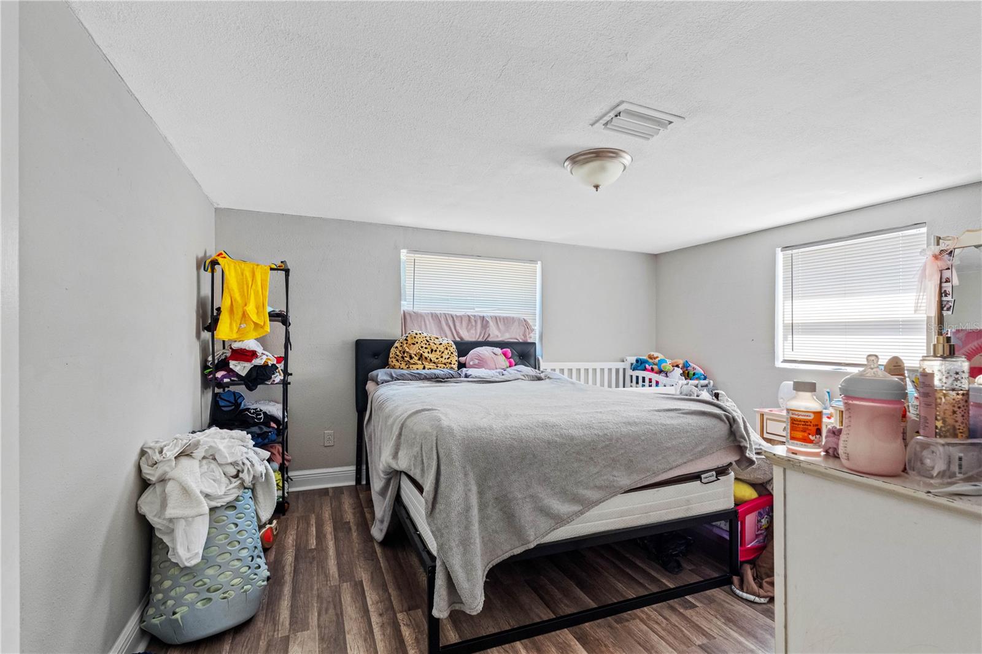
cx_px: 491
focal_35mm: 16
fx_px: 436
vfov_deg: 73.7
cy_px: 327
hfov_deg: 96.7
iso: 1600
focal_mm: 16
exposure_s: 1/80
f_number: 11
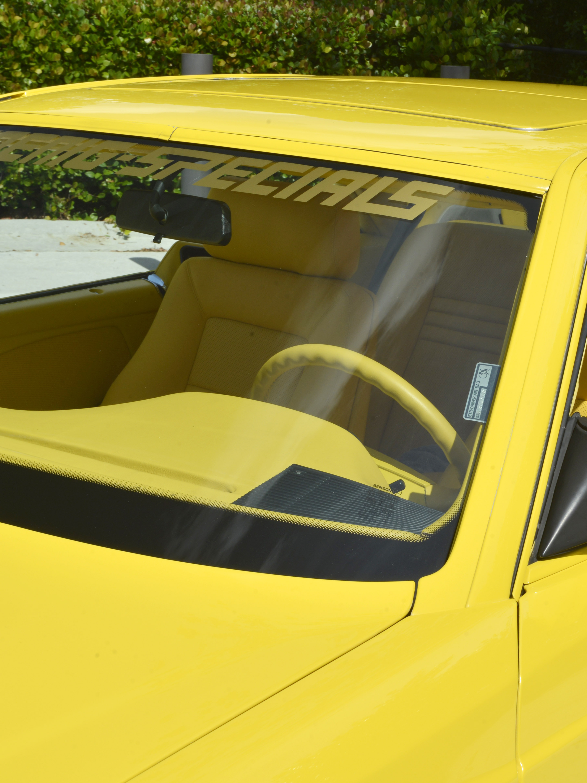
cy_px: 386
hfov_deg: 19.5
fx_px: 1696
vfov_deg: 26.0
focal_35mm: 75
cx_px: 450
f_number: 22
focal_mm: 50
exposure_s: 1/100
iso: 200
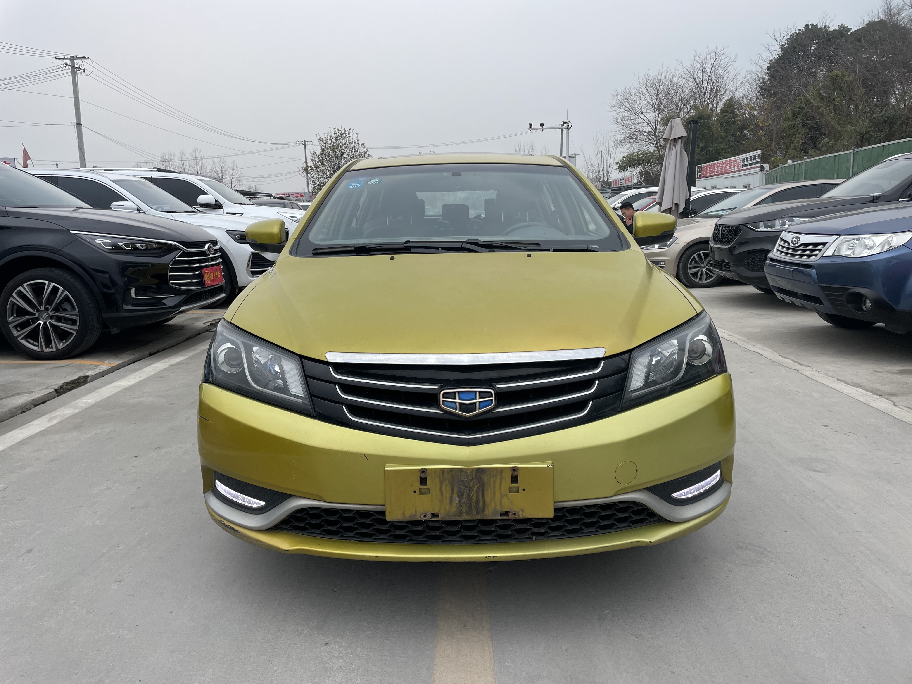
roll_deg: +0.6
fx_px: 685
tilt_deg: -10.0
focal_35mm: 26
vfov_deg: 53.1
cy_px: 342
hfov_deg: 67.3
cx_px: 456
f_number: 1.6
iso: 32
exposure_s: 1/1208
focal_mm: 4.2
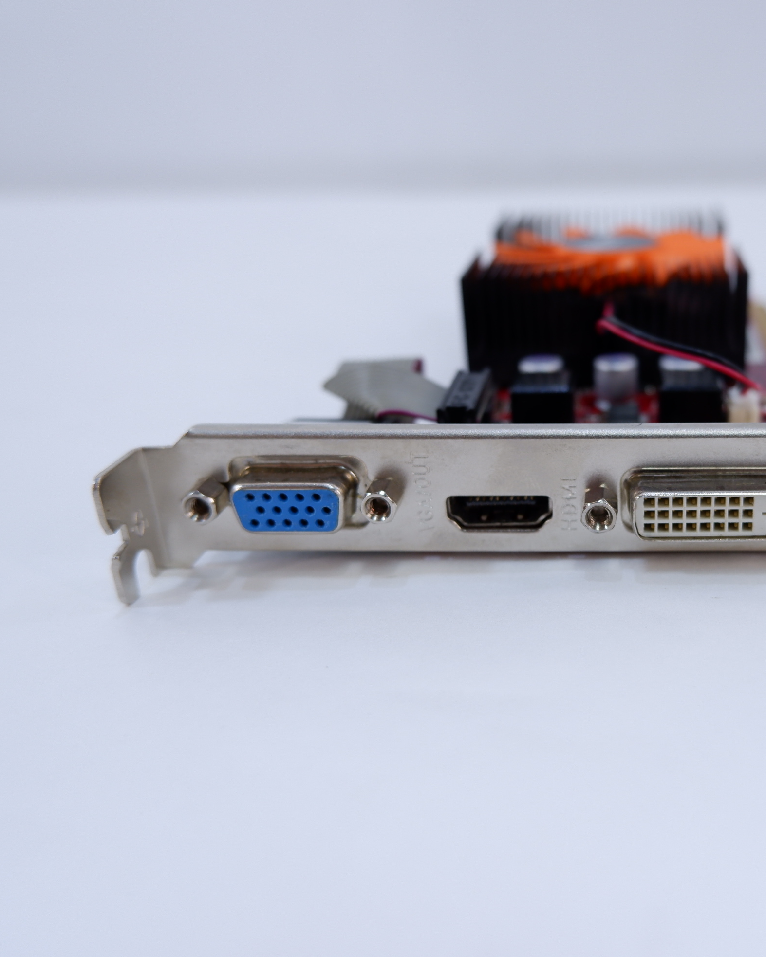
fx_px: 935
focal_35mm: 33
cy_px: 483
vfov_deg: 54.2
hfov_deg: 43.0
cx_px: 587
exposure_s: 1/125
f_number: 3.5
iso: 200
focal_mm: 15
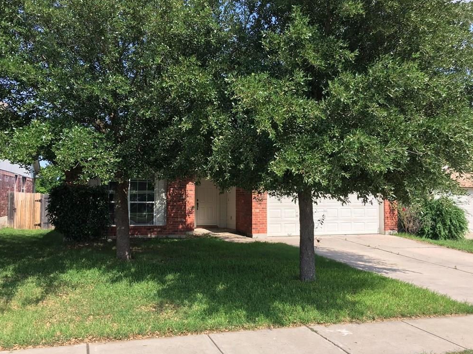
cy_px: 174
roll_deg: -0.5
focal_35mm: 30
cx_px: 235
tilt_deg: +2.7
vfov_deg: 46.8
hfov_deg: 60.0
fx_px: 410
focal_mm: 4.15
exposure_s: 1/754
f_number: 2.2
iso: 25
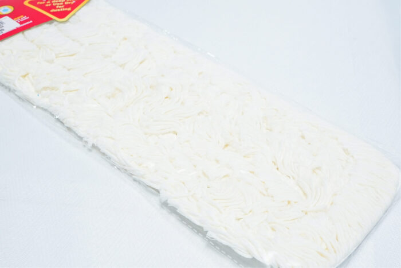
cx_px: 200
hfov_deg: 42.7
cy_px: 134
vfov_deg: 29.3
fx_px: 512
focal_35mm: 46
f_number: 9
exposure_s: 1/160
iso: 2500
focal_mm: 31
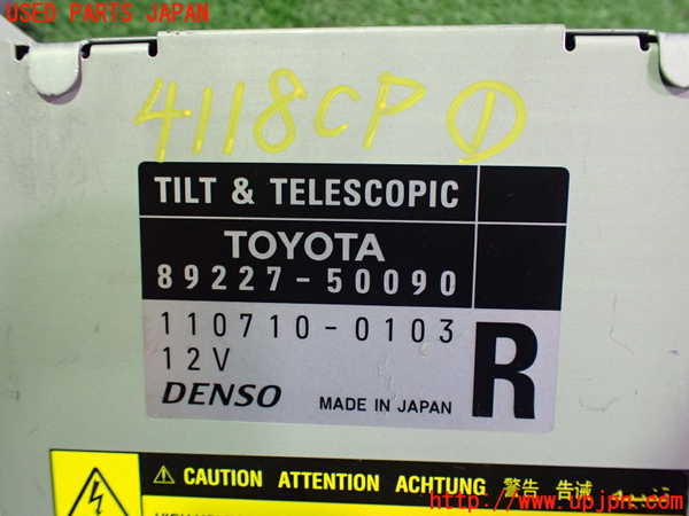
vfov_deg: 46.8
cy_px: 258
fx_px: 597
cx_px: 344
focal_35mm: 30
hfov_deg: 60.0
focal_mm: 5.4
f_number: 2.3
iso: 800
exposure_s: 1/40
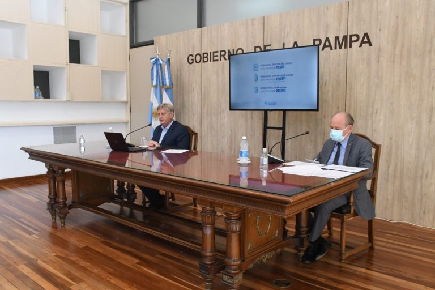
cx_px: 218
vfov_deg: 43.6
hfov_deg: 61.9
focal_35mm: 30
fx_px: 362
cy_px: 145
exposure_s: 1/250
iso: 3200
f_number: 8
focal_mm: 20
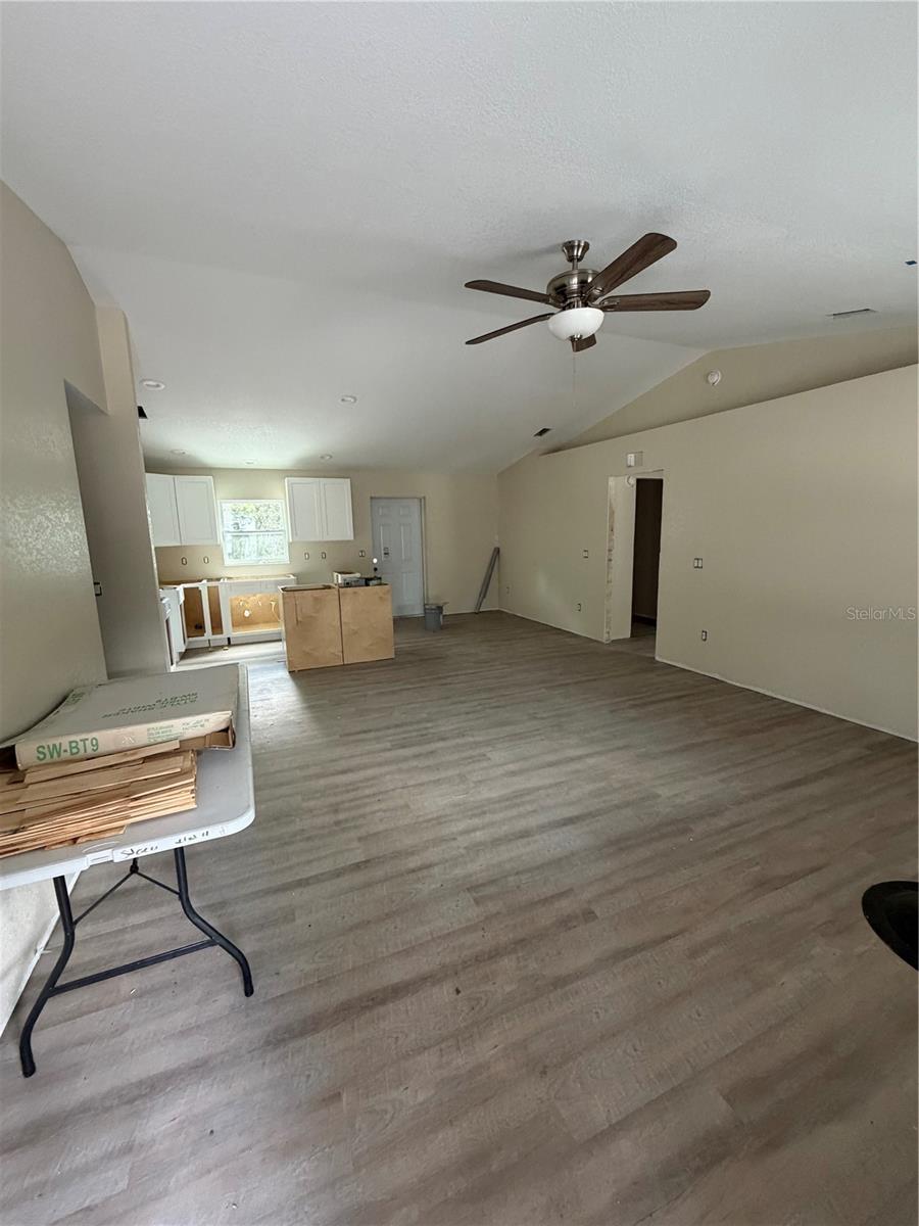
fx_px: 496
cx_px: 460
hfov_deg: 85.7
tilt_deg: -10.0
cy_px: 613
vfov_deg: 102.1
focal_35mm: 14
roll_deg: +1.3
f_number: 2.2
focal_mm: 2.22
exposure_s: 1/60
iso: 500
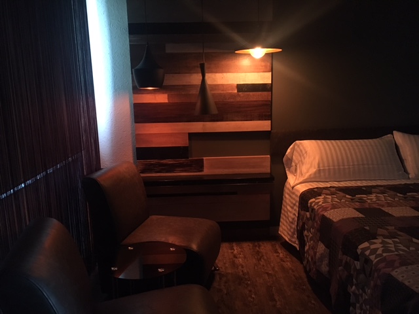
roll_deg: +1.5
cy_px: 157
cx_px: 210
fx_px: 351
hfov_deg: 61.7
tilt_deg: -10.8
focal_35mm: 29
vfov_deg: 48.2
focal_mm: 4.15
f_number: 2.2
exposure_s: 1/15
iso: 320
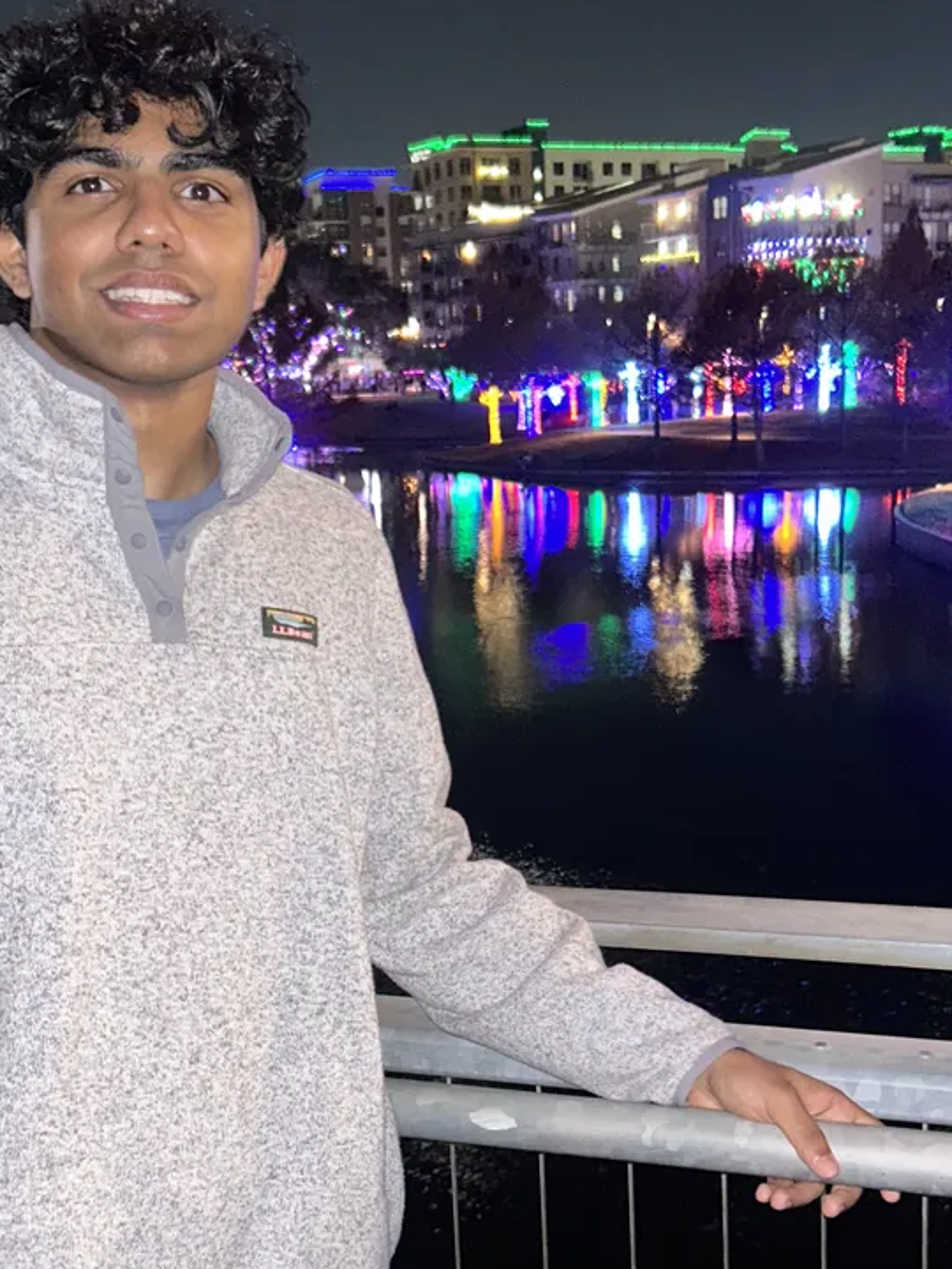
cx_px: 458
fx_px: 1907
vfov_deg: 36.6
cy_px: 779
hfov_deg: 28.0
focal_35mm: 52
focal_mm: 5.7
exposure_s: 1/4
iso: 100
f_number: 1.5
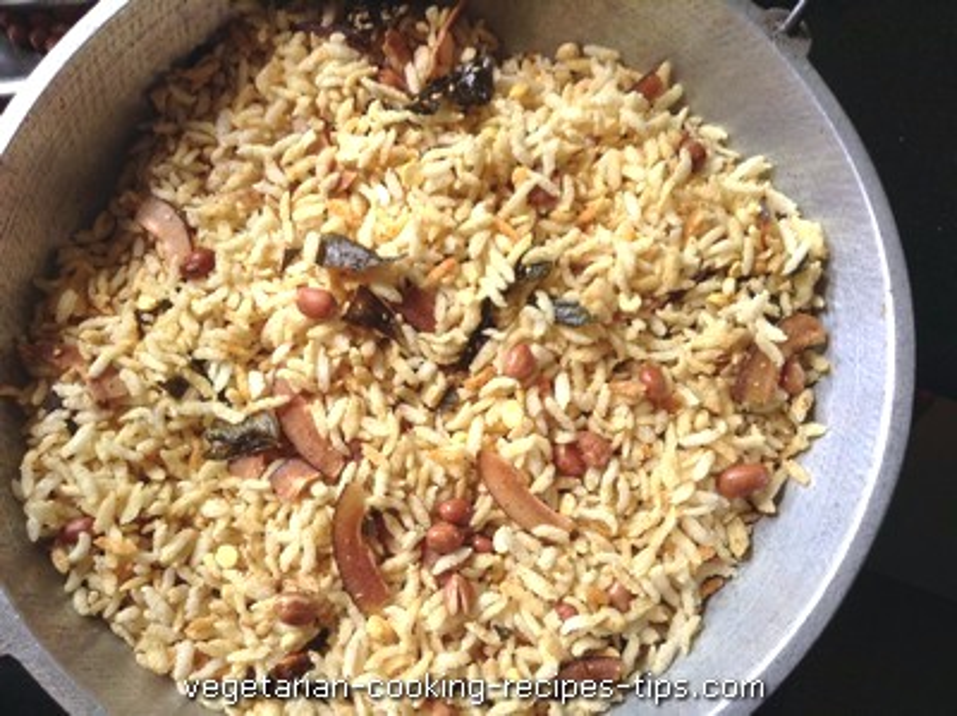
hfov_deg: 55.4
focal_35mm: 33
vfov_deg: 42.9
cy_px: 358
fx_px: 911
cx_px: 478
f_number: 2.4
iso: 64
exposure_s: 1/24
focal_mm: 3.3
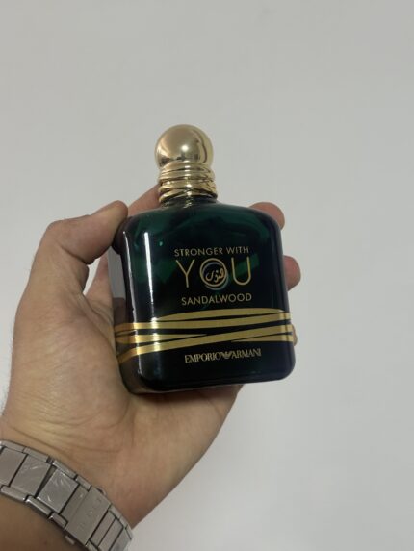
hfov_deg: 30.3
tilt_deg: -15.8
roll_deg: -0.6
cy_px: 276
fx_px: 765
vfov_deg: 39.6
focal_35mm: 48
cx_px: 207
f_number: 1.78
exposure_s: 1/50
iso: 80
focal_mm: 6.76
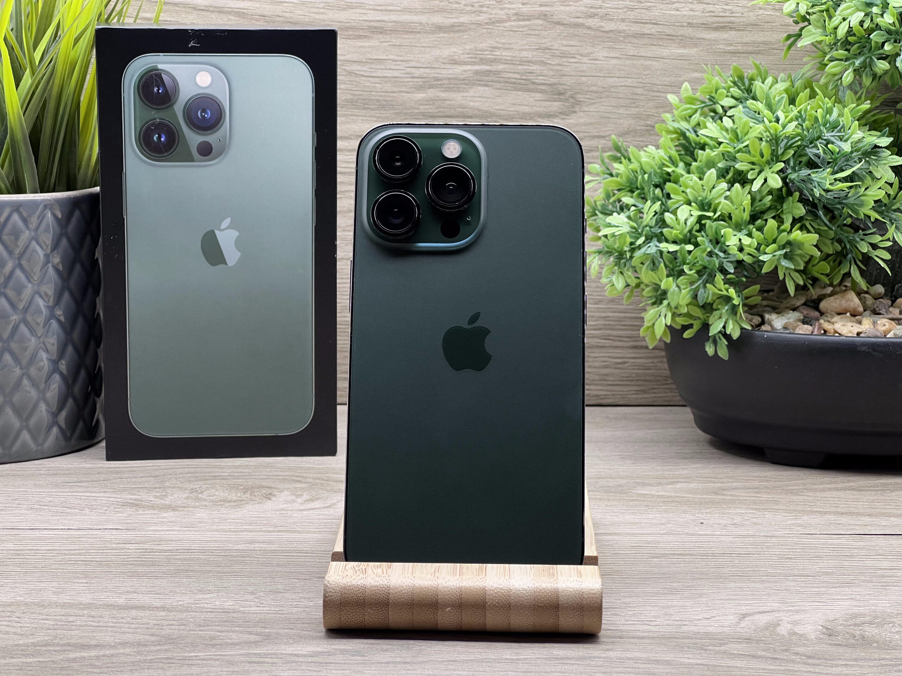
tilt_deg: -9.3
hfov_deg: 25.3
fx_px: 2006
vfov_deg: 19.1
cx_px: 451
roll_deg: -0.2
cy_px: 338
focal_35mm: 77
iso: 125
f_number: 2.8
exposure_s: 1/100
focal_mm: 9
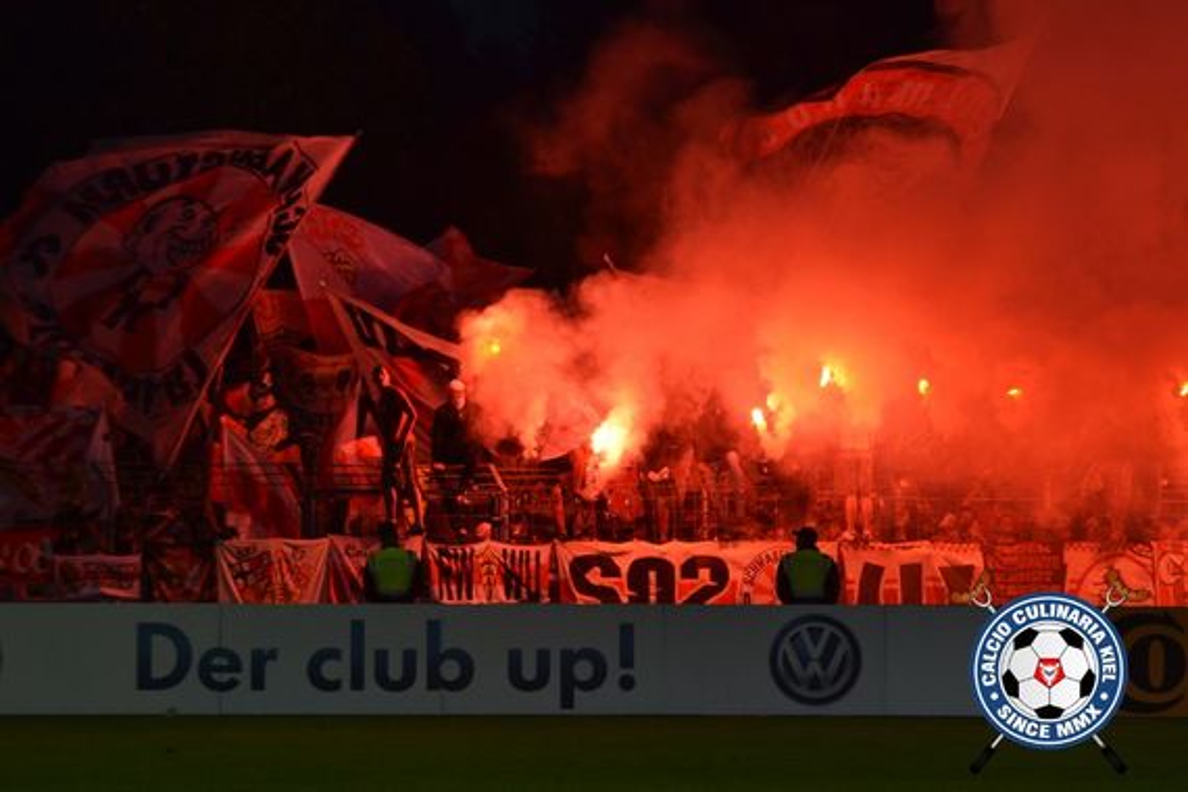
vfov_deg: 4.6
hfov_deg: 6.9
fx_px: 9899
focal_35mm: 300
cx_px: 594
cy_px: 396
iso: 400
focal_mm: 200
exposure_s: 1/1250
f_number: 4.5
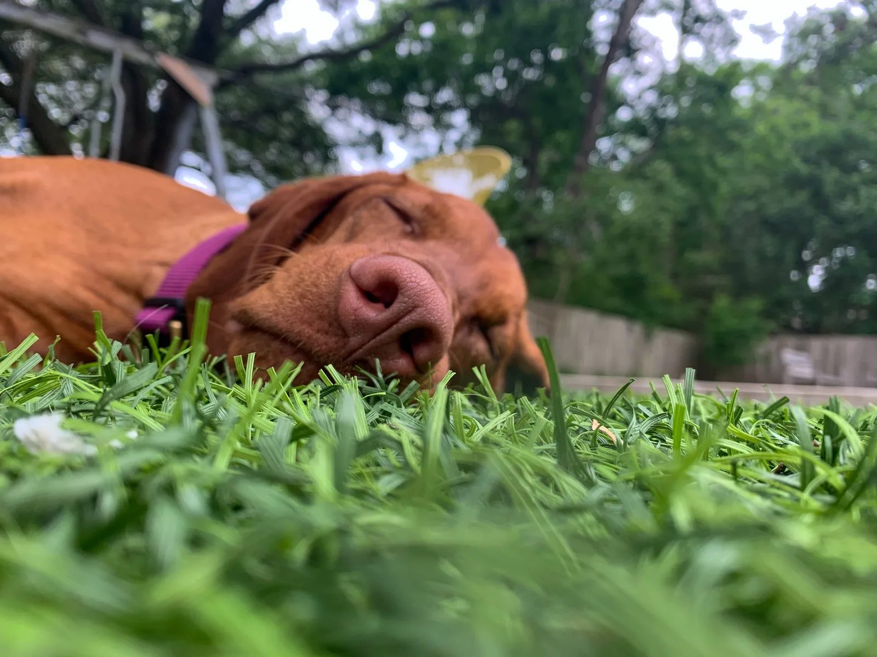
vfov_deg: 53.1
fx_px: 659
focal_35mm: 26
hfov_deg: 67.3
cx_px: 438
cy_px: 328
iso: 80
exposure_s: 1/120
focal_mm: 4.25
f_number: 1.8
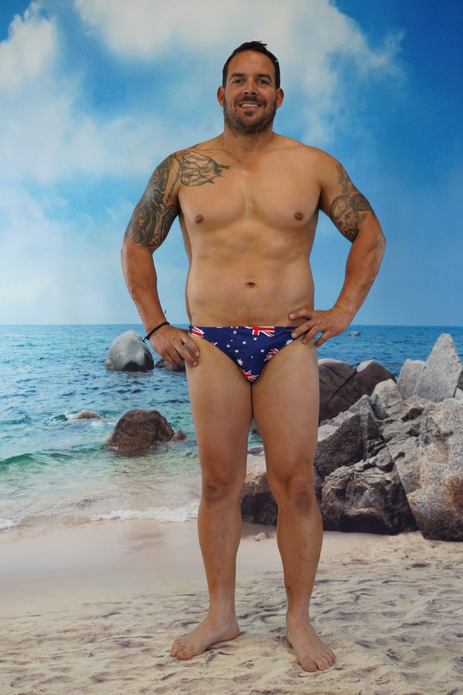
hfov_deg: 29.2
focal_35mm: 46
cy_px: 348
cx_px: 232
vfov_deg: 42.7
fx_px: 887
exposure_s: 1/125
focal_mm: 46
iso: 800
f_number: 5
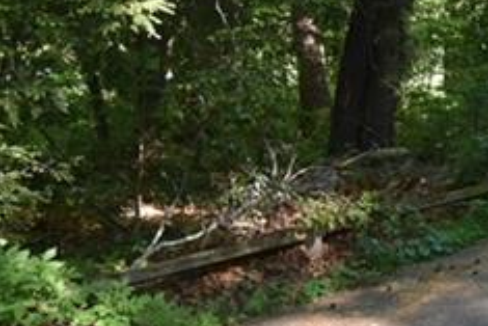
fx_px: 1004
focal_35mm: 74
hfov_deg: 21.4
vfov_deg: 18.4
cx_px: 795
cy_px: 117
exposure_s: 1/200
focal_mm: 17
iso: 1250
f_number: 7.1
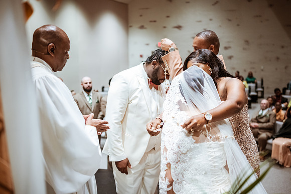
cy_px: 97
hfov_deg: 54.4
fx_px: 283
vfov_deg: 37.9
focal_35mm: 35
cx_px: 146
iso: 1250
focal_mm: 35
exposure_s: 1/500
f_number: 1.8
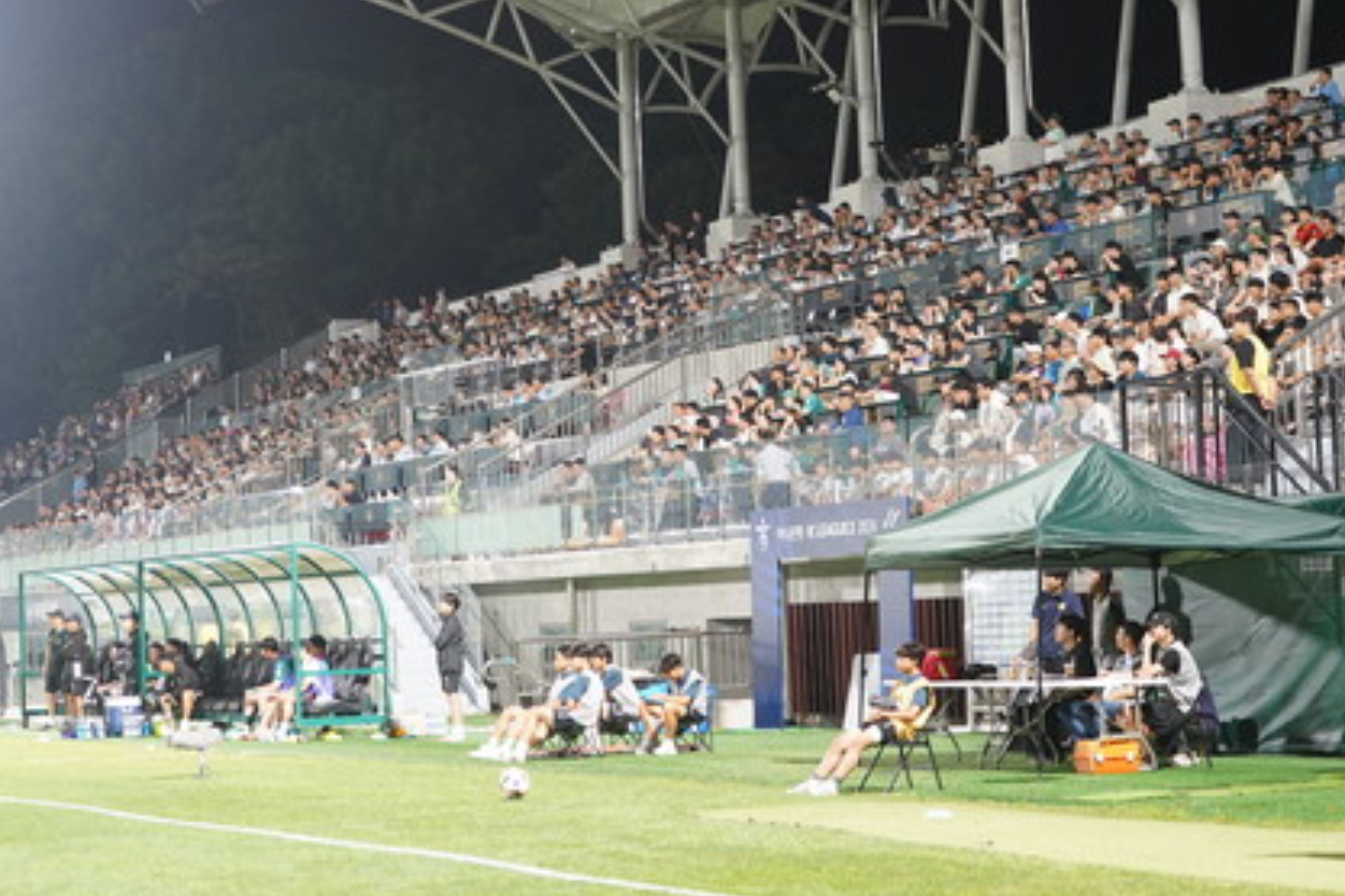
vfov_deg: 16.6
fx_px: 3063
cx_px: 748
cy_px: 306
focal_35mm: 82
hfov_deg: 24.7
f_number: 5
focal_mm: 57
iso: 1250
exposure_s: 1/50
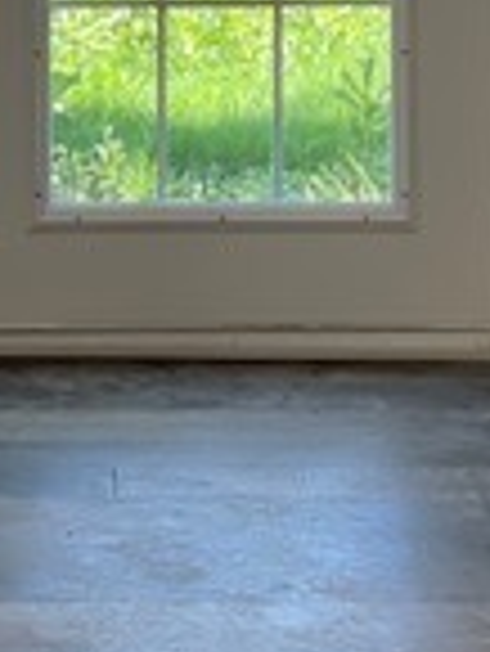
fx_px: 4316
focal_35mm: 229
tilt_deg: -5.2
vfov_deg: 8.5
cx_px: -4
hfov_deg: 6.5
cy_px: -180
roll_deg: +0.4
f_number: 2
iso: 80
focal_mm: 6
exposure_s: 1/120
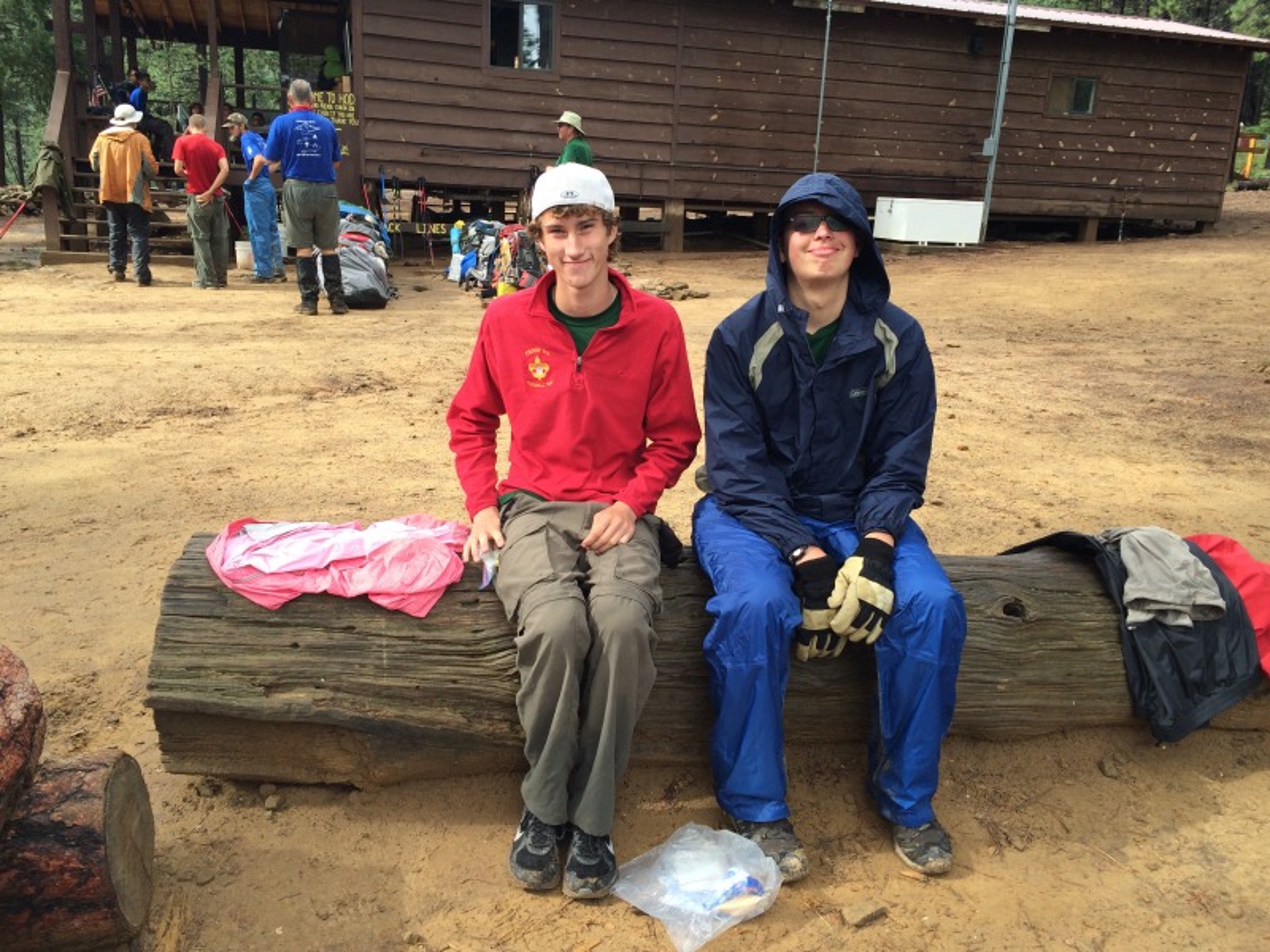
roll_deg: -2.5
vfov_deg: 48.2
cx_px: 635
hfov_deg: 61.7
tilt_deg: -16.3
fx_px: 1064
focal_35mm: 29
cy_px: 476
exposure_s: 1/357
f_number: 2.2
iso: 32
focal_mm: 4.15
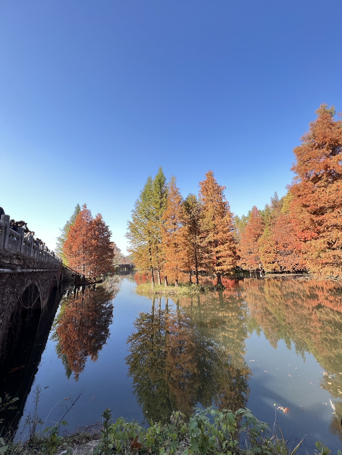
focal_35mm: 13
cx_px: 171
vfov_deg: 106.2
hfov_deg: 89.9
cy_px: 228
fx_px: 171
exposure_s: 1/182
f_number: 1.8
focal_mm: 1.57
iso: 32
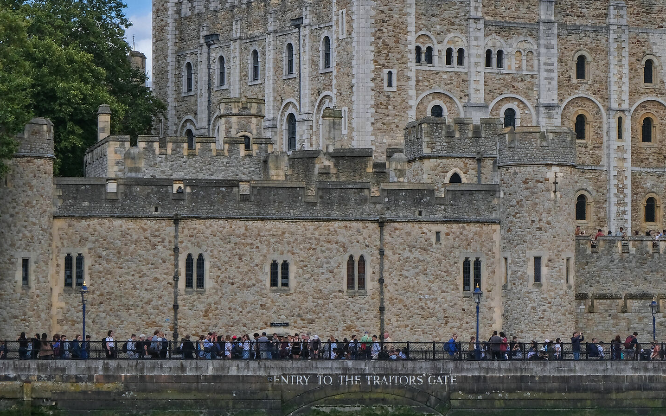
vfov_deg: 7.1
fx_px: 3339
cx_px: 543
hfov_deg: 11.3
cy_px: 85
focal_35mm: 184
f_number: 20
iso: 400
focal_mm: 72.1
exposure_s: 1/110
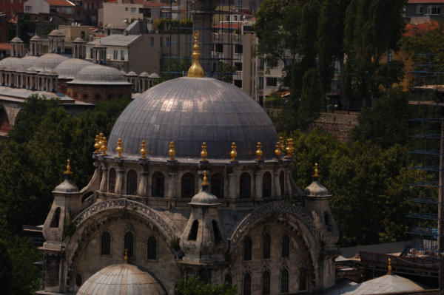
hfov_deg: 10.2
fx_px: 2495
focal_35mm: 202
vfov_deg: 6.8
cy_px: 148
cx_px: 222
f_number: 16
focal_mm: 135
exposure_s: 1/320
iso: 200
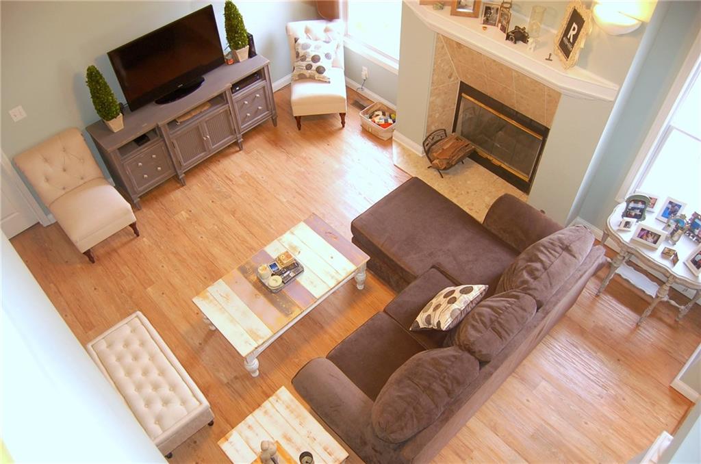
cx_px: 350
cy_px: 232
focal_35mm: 27
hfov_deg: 67.5
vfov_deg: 47.7
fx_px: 525
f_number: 3.5
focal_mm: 18
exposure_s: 1/25
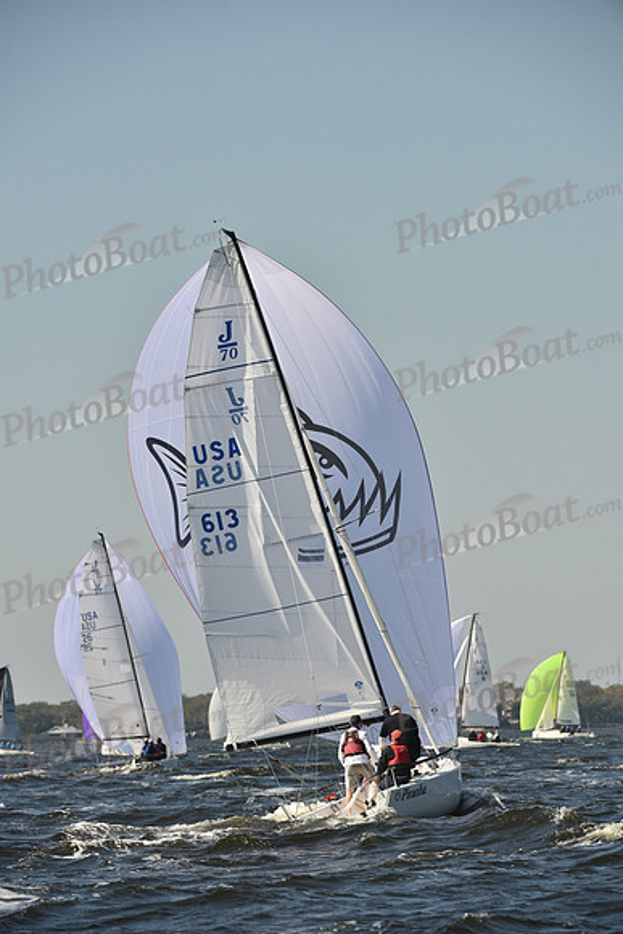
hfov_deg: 5.5
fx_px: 6485
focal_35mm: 250
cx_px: 312
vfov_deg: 8.2
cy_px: 467
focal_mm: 250
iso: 250
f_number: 7.1
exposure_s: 1/1250
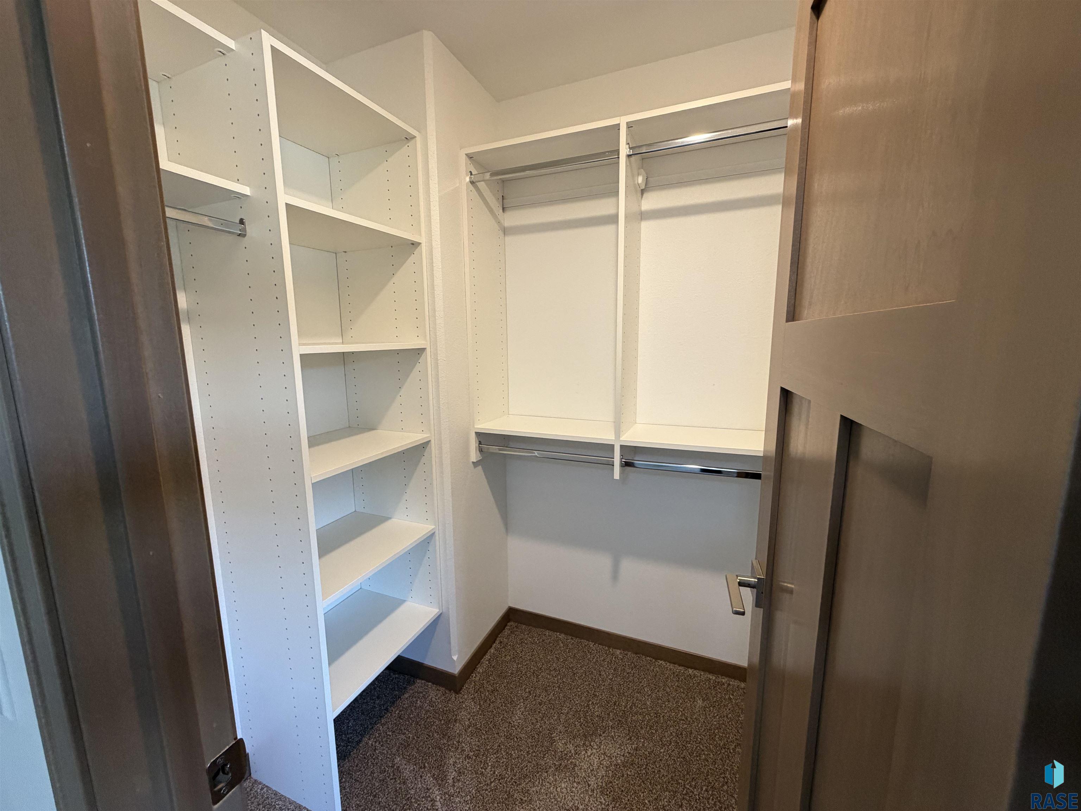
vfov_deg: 85.7
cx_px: 540
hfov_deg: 102.1
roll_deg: +1.0
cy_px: 406
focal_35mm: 14
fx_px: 437
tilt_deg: -9.7
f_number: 2.2
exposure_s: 1/120
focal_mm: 2.22
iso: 320
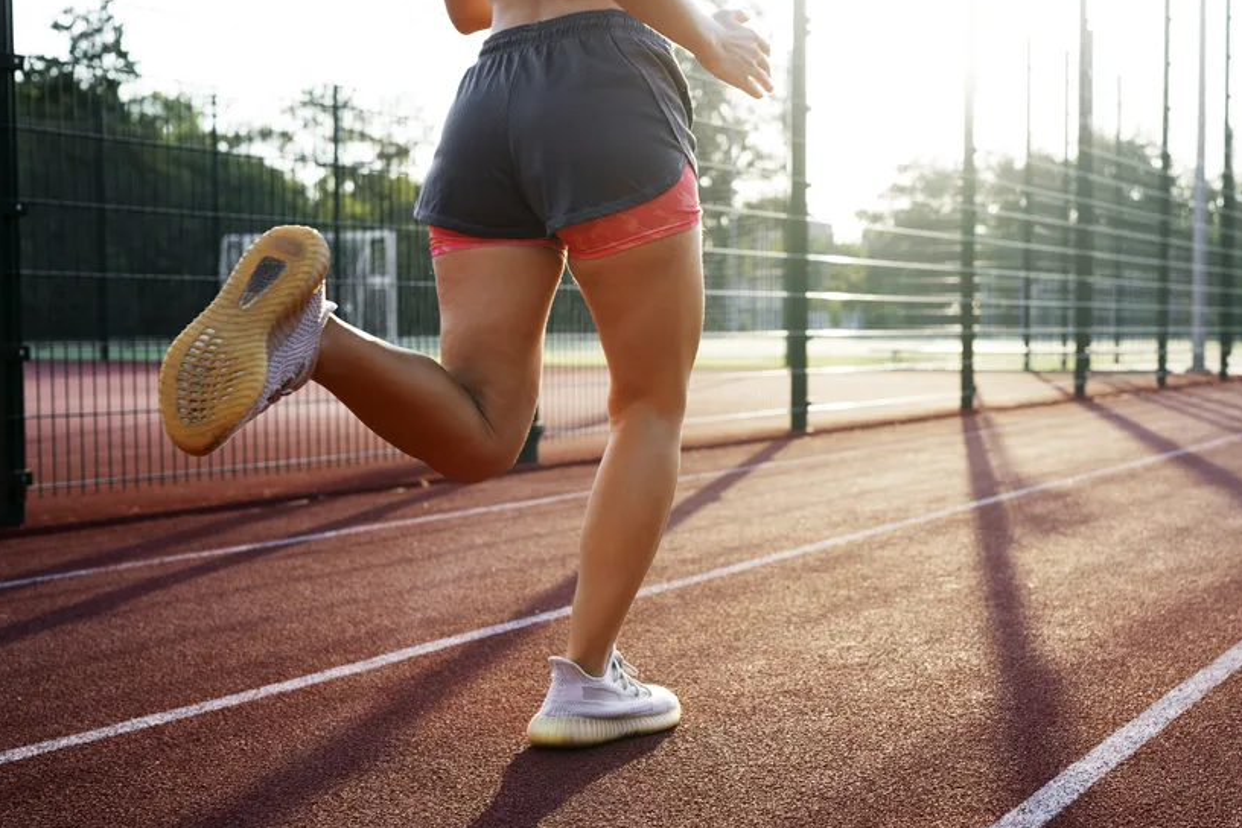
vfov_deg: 27.5
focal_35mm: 49
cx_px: 756
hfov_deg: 40.1
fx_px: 1690
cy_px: 441
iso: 320
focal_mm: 40
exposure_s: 1/640
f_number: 4
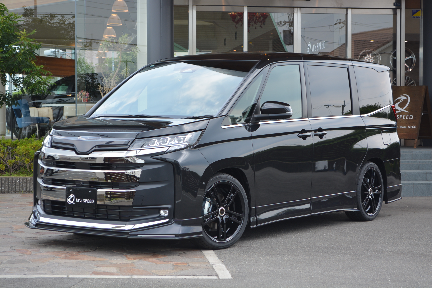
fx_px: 991
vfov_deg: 16.6
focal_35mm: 82
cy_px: 144
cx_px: 216
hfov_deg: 24.6
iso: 100
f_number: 5.6
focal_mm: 55
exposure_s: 1/100
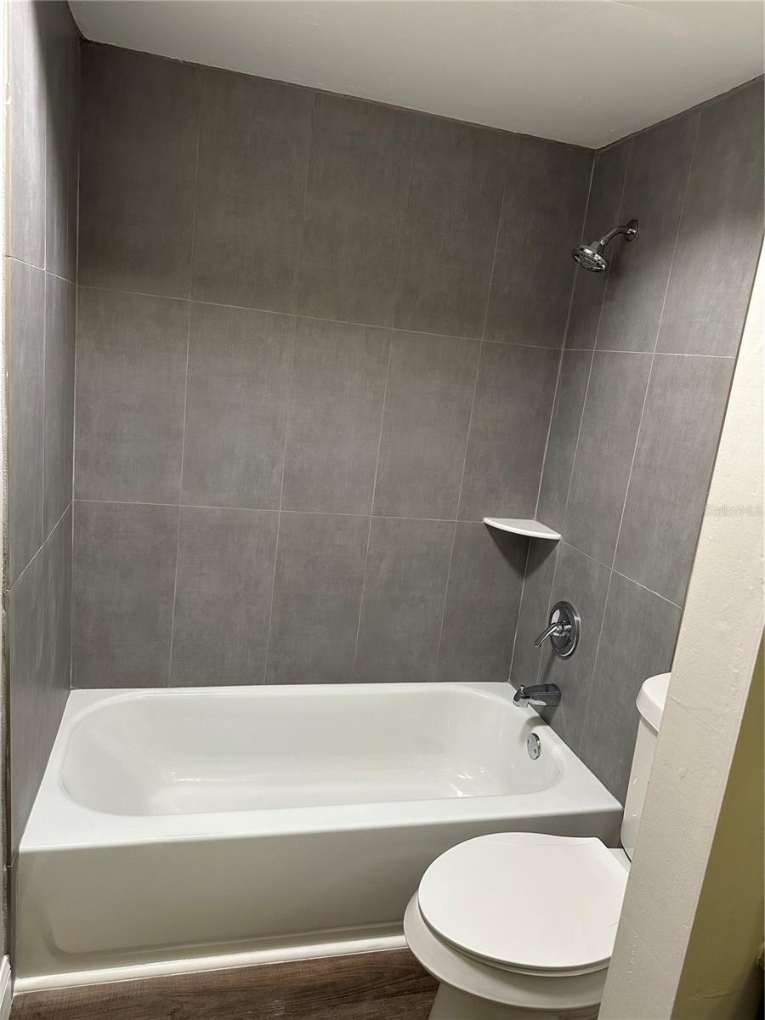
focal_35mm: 24
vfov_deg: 71.6
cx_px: 382
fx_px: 707
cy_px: 510
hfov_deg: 56.8
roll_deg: -6.6
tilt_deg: -12.9
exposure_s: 1/60
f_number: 1.78
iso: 160
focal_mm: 6.86
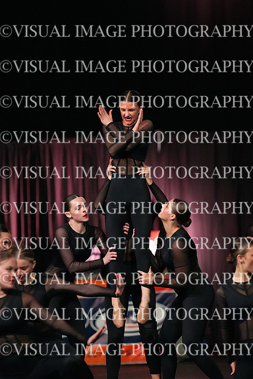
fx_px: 3183
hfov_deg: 4.6
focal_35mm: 302
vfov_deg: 6.8
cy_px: 190
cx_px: 127
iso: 16000
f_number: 3.5
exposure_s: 1/1250
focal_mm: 300
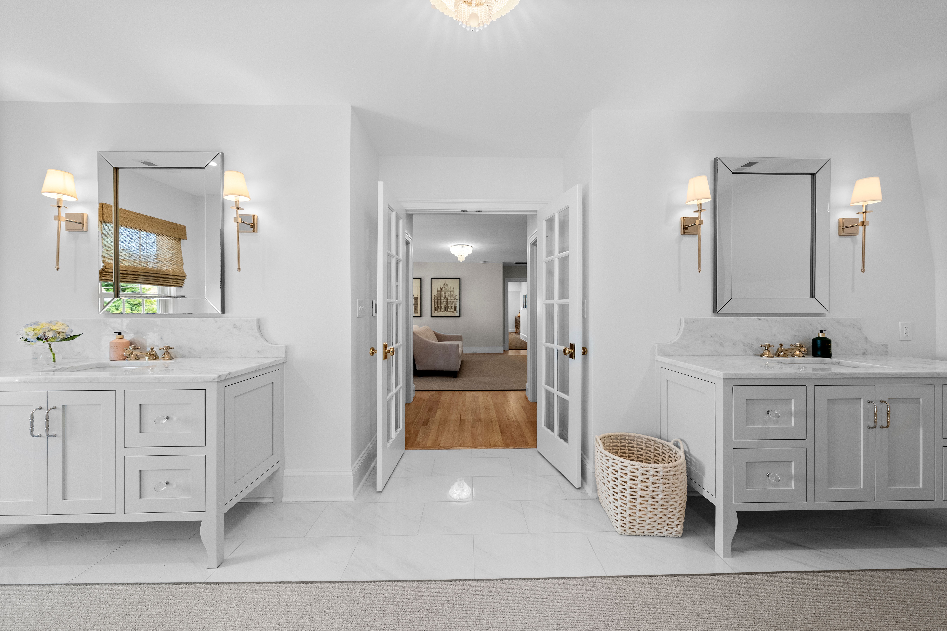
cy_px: 316
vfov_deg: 90.0
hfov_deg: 112.6
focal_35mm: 12
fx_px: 316
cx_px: 474
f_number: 4.5
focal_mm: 12
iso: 1250
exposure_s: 1/40
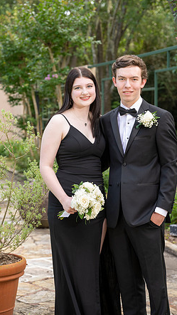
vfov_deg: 25.9
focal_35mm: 82
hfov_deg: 14.7
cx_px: 97
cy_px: 159
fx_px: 685
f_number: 5
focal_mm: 77
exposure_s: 1/200
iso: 500
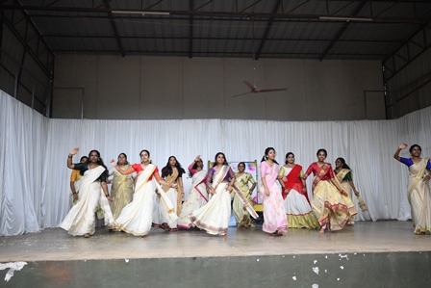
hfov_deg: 56.5
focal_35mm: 34
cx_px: 216
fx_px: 401
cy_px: 144
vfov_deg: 39.4
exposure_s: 1/320
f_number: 4.5
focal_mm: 33.5
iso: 640
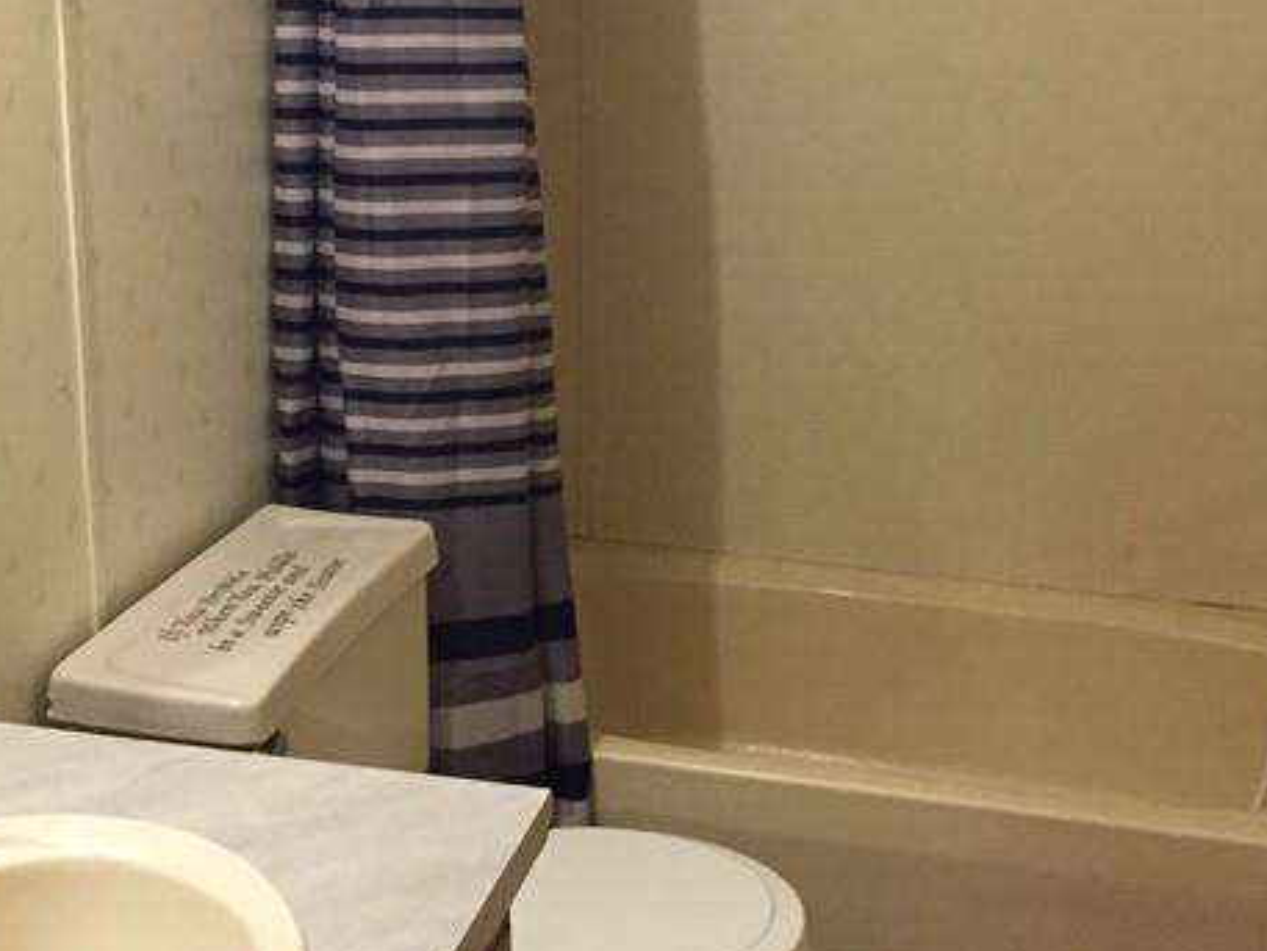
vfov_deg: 22.5
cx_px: 582
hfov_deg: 29.8
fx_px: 2380
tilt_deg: -15.7
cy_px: 280
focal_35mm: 65
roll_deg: +0.0
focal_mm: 4.15
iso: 250
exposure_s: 1/24
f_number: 2.2
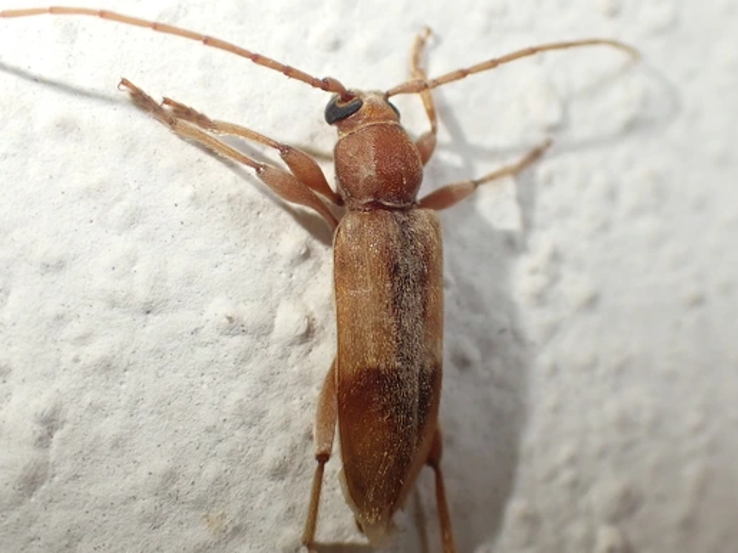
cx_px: 378
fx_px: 1087
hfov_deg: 37.5
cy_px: 284
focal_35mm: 51
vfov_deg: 28.5
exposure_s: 1/160
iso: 250
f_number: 4
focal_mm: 7.31
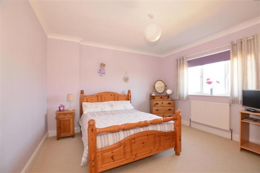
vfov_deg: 77.3
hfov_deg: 100.4
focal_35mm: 15
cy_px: 86
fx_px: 108
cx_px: 130
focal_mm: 10
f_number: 5
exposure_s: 1/20
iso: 200
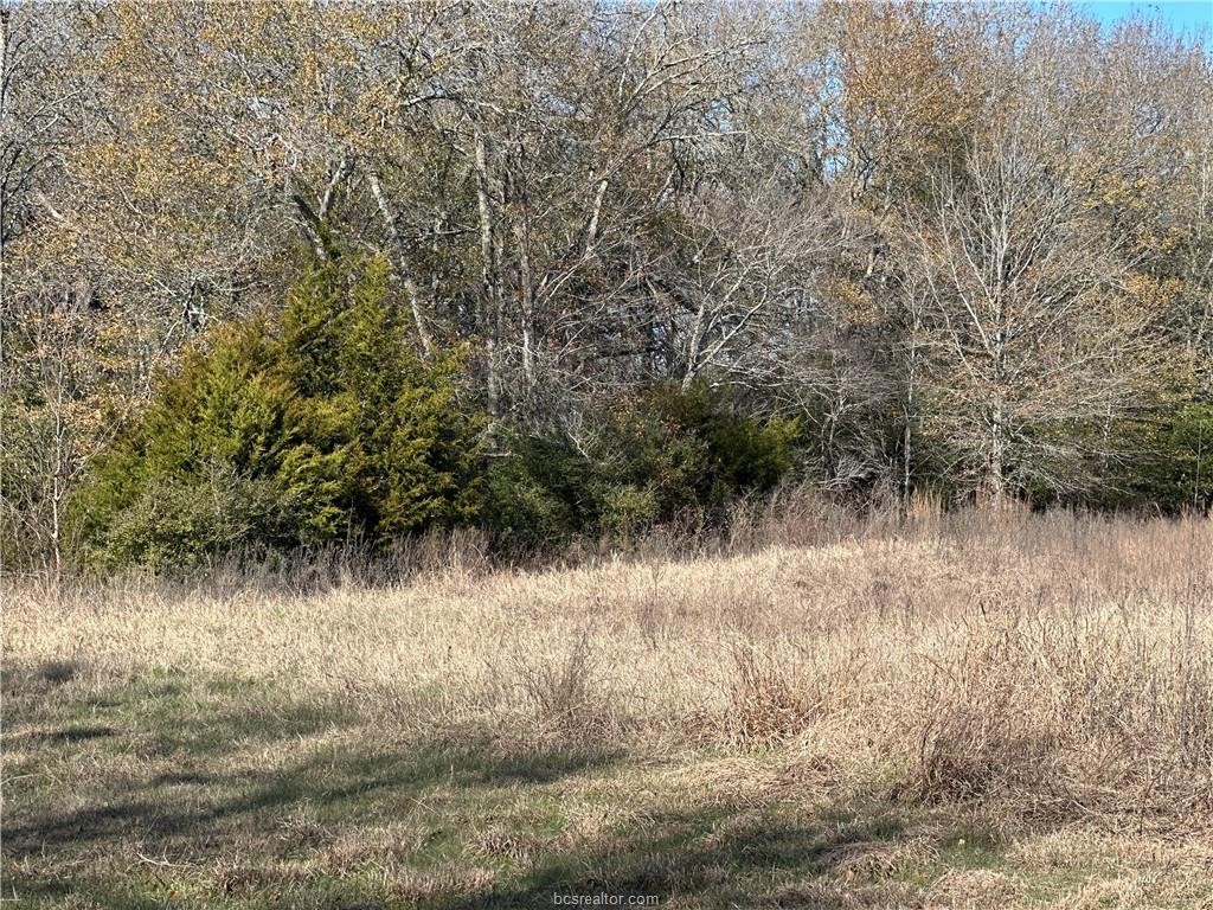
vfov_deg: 19.1
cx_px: 606
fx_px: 2698
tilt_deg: +2.8
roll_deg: -0.8
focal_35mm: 77
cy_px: 455
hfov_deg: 25.3
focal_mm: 9
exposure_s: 1/459
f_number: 2.8
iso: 32
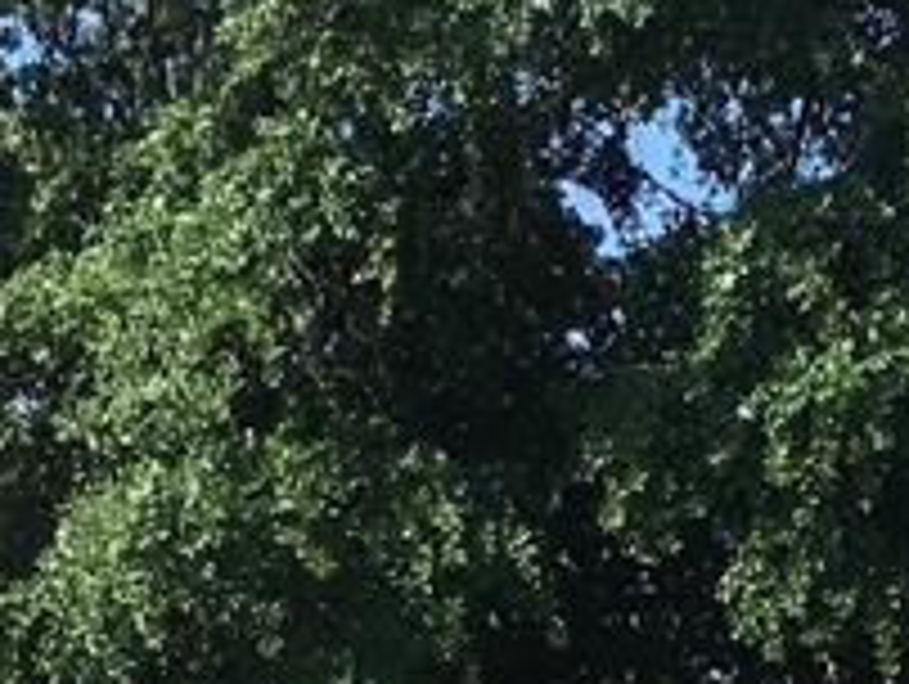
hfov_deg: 13.3
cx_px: 864
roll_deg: -0.1
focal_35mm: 147
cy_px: 1611
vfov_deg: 9.1
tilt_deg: -3.3
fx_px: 3865
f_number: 2.2
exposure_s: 1/974
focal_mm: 4.15
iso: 25
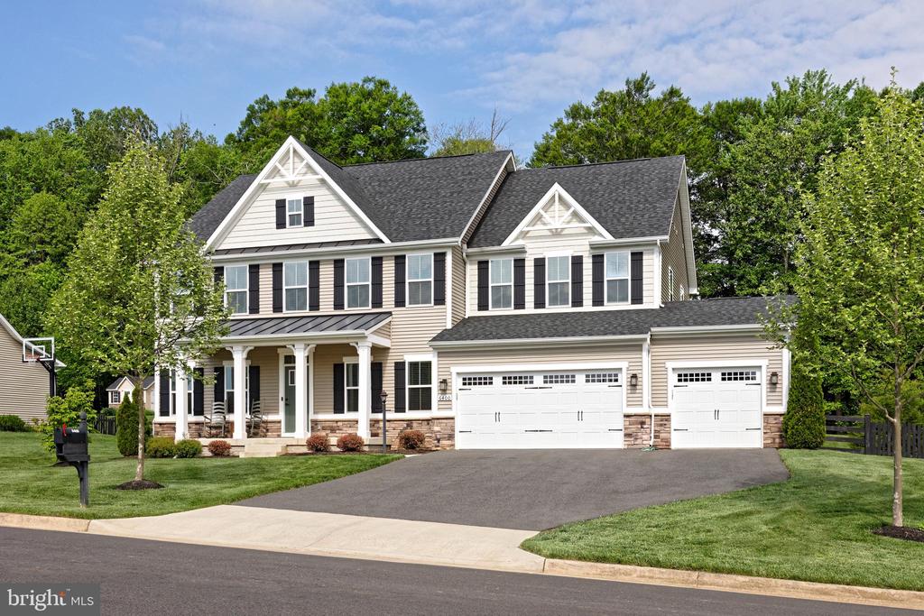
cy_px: 308
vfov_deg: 37.9
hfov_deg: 54.4
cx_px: 462
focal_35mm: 35
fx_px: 898
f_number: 11
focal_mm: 35
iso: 320
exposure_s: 1/400
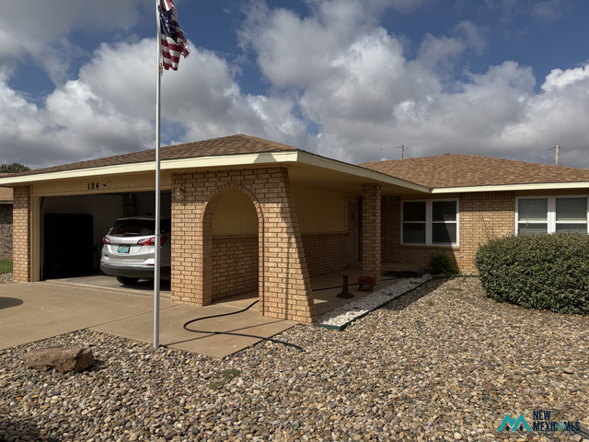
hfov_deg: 71.6
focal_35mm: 24
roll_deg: +0.6
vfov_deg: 56.8
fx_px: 408
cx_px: 294
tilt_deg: +1.2
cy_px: 221
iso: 80
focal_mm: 6.76
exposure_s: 1/10309
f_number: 1.78
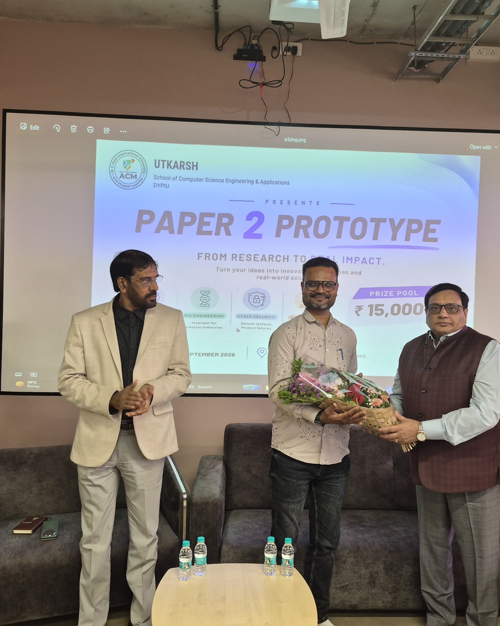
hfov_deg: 48.5
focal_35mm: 30
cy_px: 313
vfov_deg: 58.8
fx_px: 555
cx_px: 261
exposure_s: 1/100
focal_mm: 5.4
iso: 250
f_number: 1.8
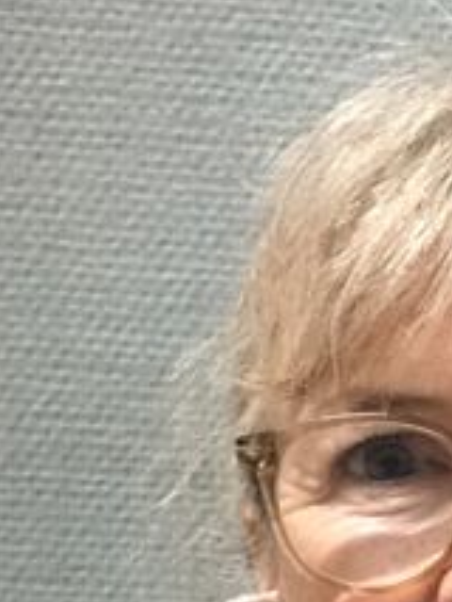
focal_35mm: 90
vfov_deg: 20.8
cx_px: 605
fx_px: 1565
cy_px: 640
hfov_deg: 15.6
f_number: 2.2
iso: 640
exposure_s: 1/20
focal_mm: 2.87
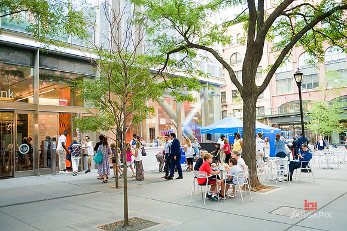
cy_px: 116
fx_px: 299
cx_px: 174
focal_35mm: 31
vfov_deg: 42.3
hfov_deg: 60.3
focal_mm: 31
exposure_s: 1/500
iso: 800
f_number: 3.2
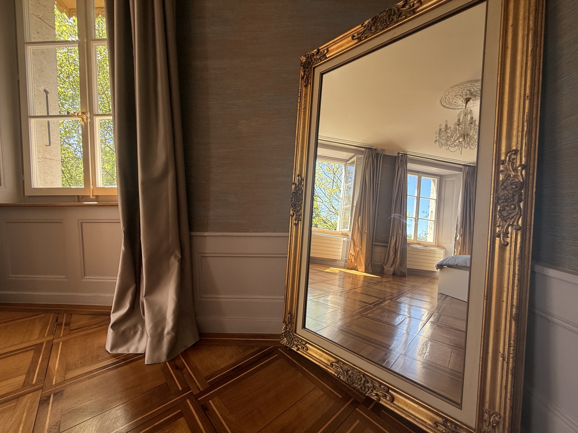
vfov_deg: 85.7
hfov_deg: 102.1
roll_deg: +0.3
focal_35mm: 14
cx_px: 289
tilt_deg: -1.9
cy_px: 216
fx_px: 234
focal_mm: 2.22
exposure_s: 1/146
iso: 64
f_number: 2.2
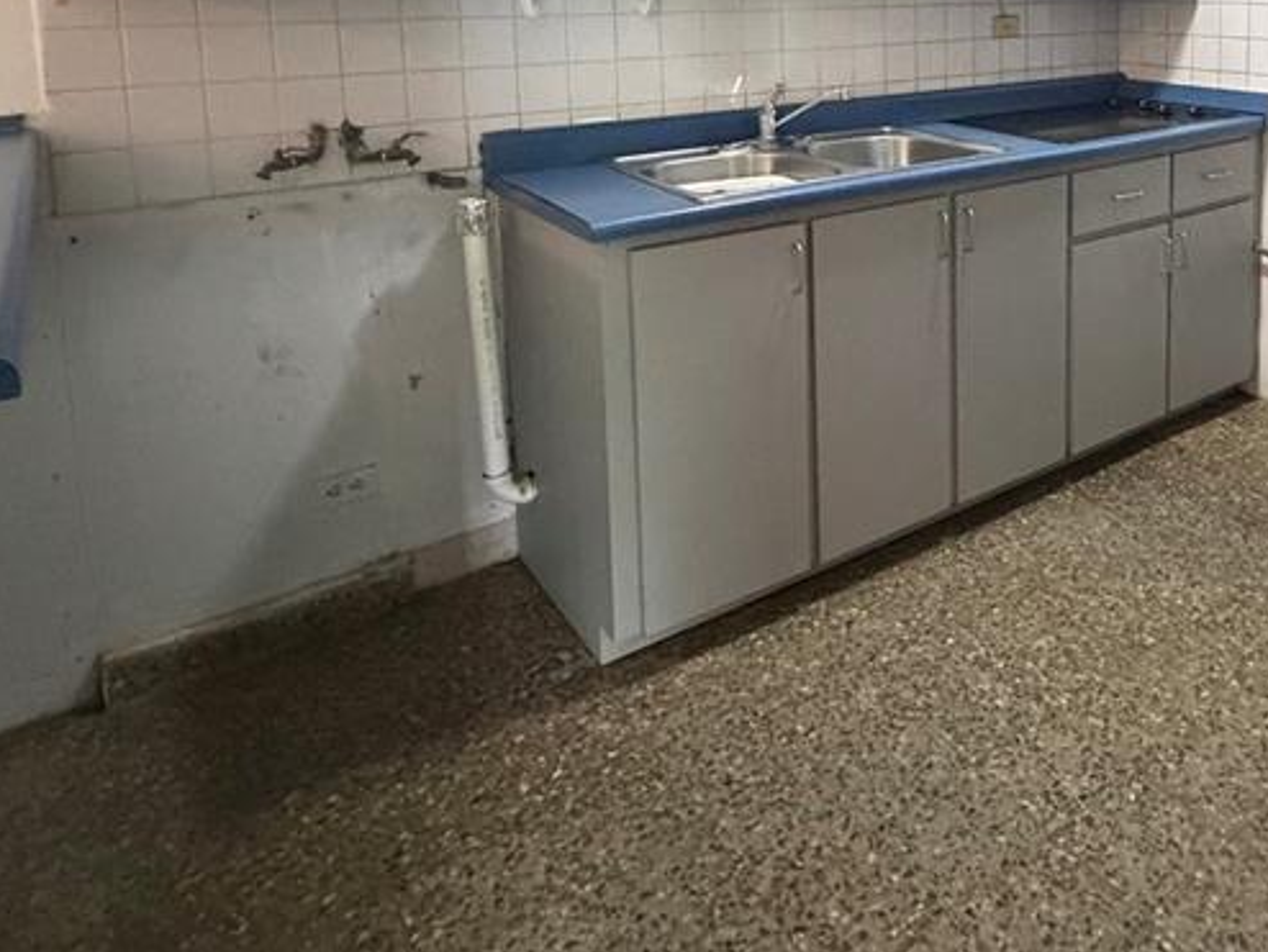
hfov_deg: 56.6
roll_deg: +0.0
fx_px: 1063
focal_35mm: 29
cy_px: 92
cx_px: 1037
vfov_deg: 43.9
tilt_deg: -7.4
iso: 1000
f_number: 2.2
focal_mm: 2.22
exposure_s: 1/60
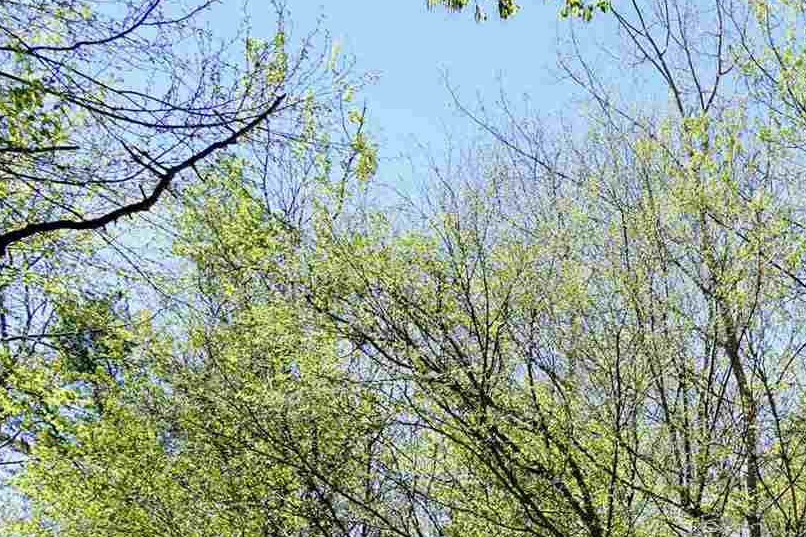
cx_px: 1356
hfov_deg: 22.9
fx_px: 1365
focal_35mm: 61
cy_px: 965
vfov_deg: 17.8
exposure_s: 1/125
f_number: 8
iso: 100
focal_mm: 16
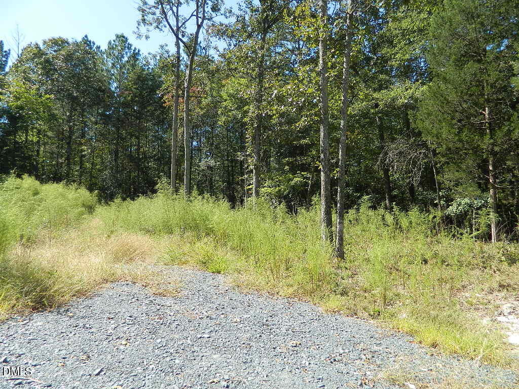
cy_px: 194
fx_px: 375
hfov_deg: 69.4
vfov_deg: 54.9
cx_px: 260
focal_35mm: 25
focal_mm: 4.5
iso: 80
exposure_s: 1/400
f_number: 3.1
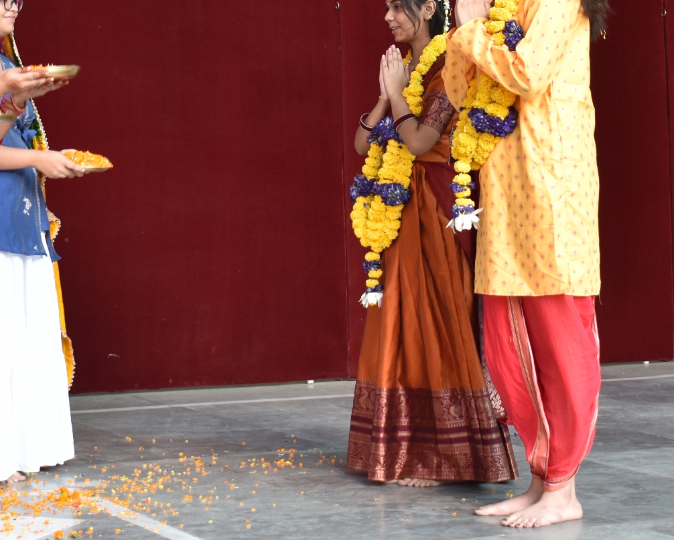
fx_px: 1875
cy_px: 161
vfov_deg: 16.3
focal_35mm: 94
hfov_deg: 20.2
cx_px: 145
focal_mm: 28
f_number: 4.5
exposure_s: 1/80
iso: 160
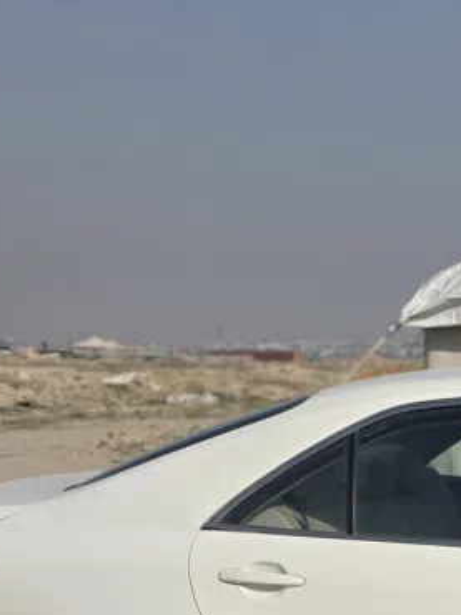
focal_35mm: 85
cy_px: 696
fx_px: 1508
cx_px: 666
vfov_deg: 21.7
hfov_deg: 16.1
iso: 50
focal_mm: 6.3
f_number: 1.7
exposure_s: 1/7944
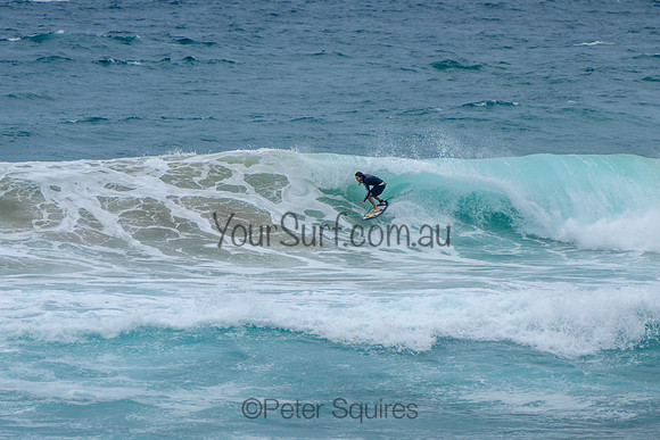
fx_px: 10086
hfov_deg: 3.7
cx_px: 330
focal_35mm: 550
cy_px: 220
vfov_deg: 2.5
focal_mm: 400
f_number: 5.6
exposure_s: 1/2000
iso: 160
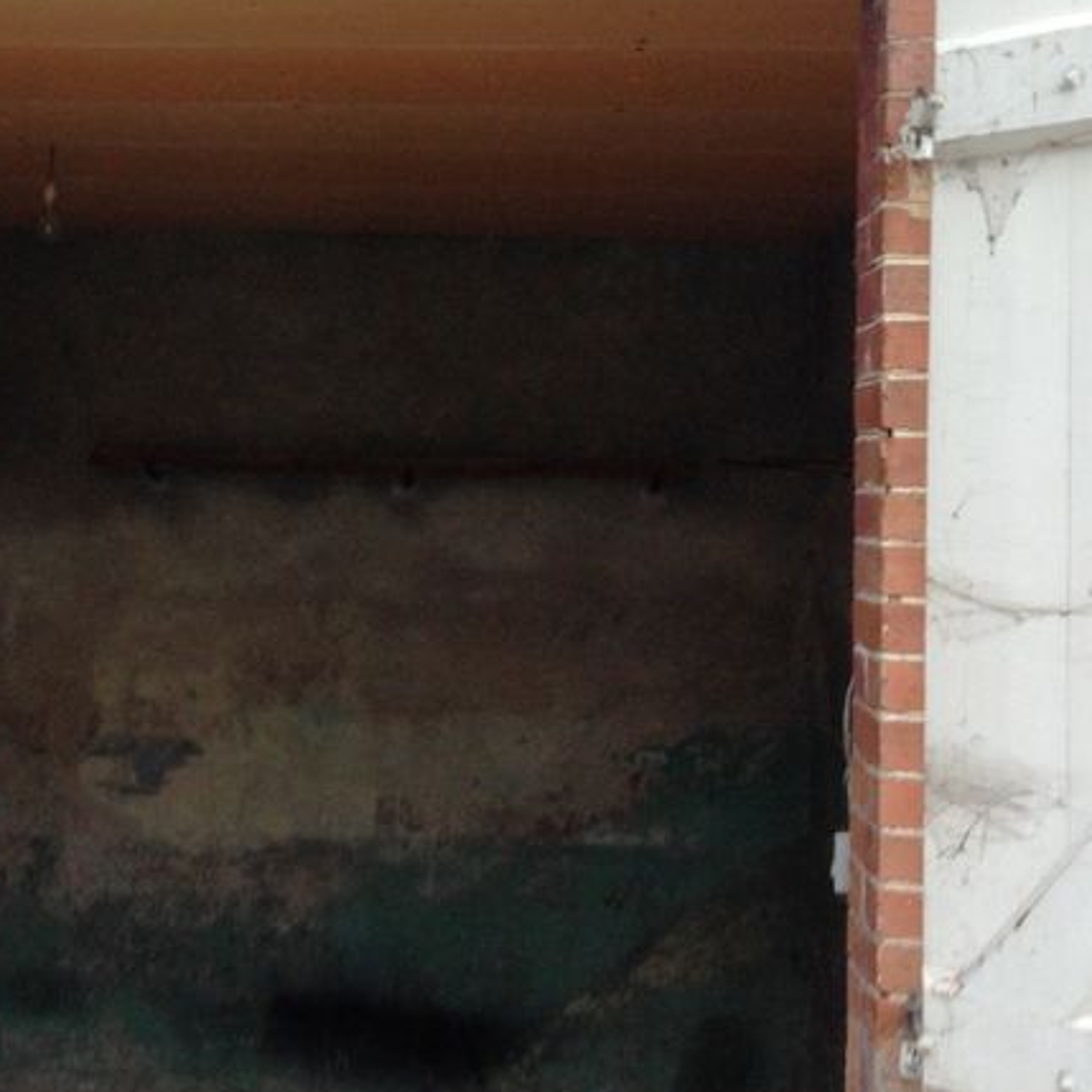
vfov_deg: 25.2
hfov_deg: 24.7
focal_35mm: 68
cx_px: 145
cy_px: 333
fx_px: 2427
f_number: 2.4
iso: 80
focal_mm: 4.12
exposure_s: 1/20
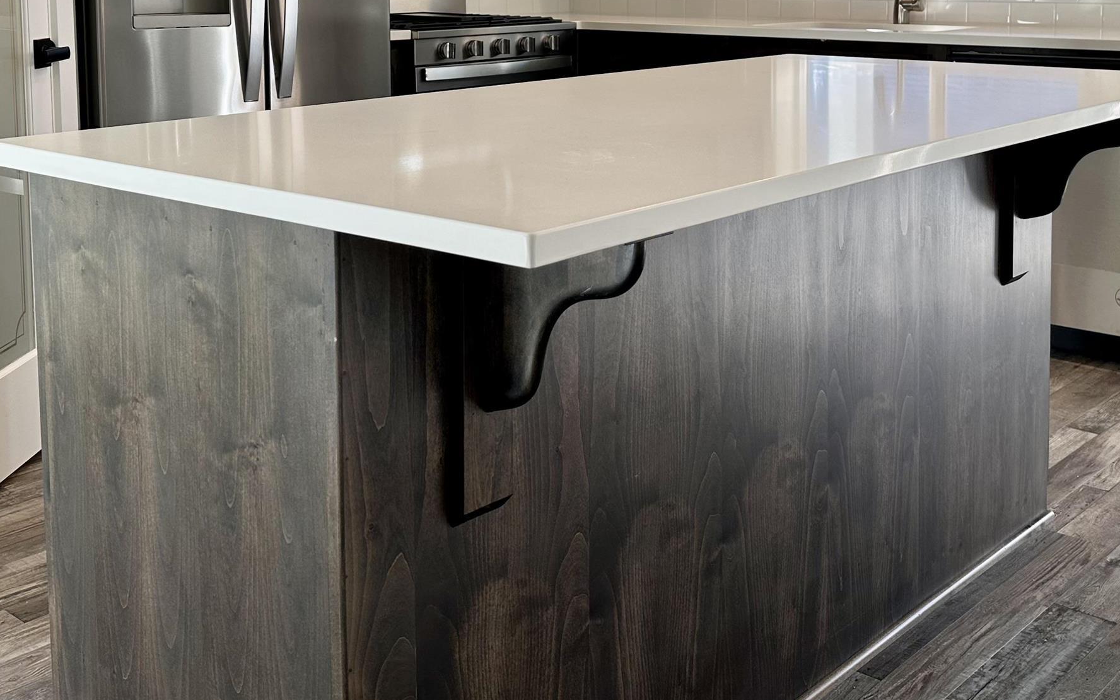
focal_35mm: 44
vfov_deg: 28.1
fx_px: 1343
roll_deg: +0.5
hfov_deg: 45.1
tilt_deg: -4.6
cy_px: 74
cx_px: 641
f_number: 1.78
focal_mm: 6.86
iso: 64
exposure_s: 1/120
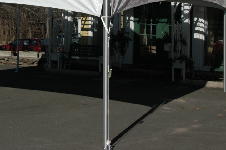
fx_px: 583
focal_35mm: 93
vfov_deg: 14.5
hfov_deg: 21.6
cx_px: 43
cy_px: 6
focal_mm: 32
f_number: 13
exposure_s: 1/500
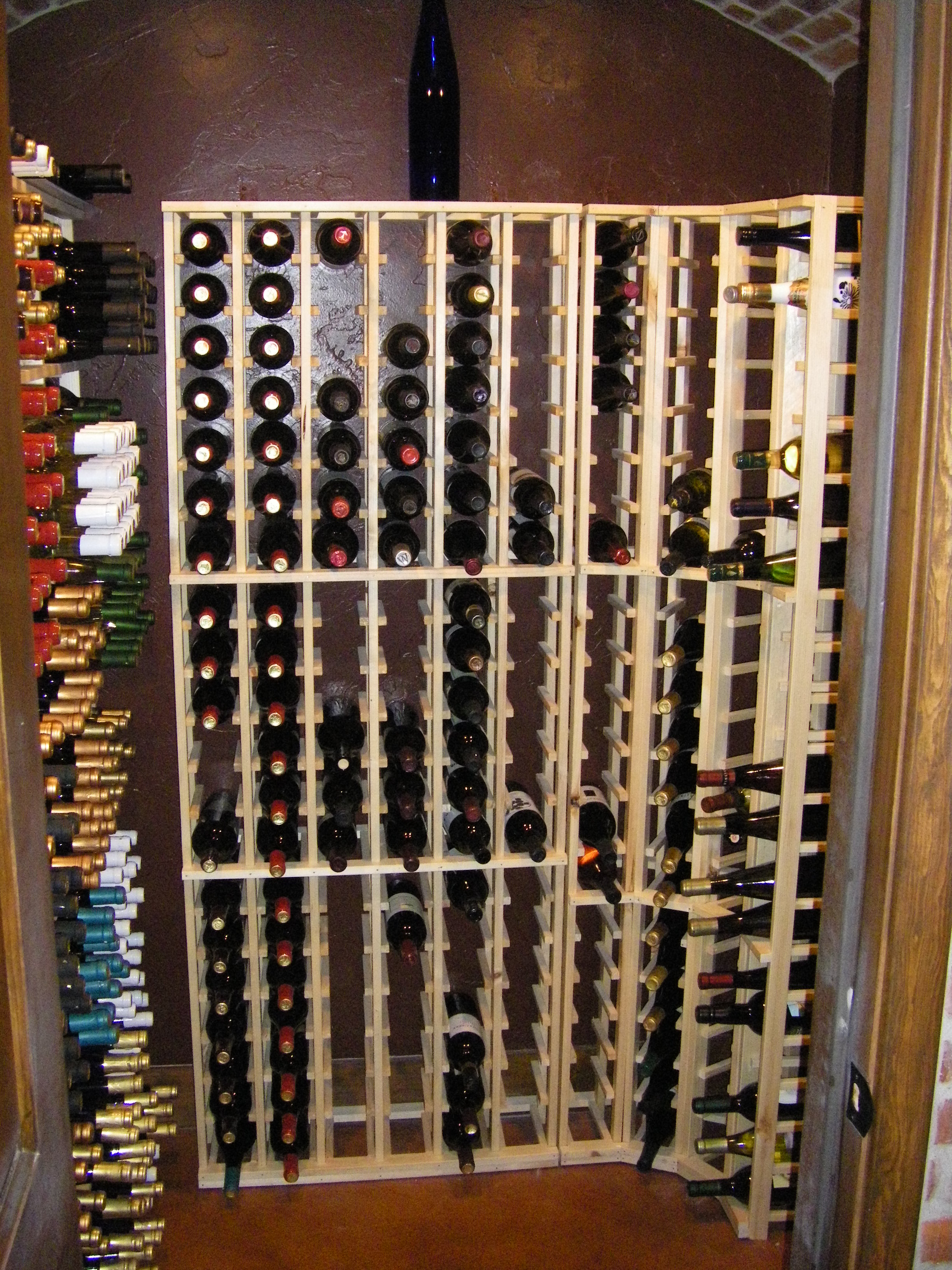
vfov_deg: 49.0
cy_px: 635
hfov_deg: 37.7
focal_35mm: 38
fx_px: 1393
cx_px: 476
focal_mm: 6.3
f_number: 3.5
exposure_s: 1/50
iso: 800
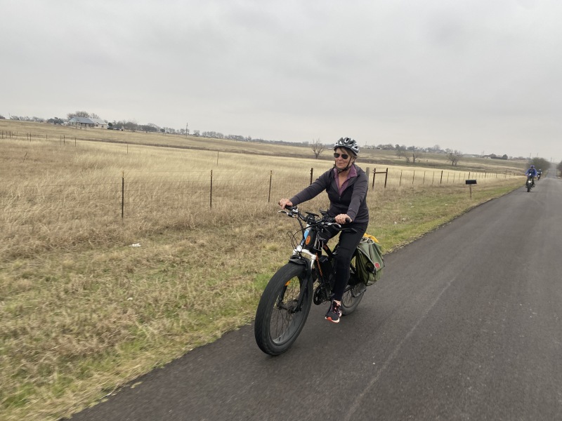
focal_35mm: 26
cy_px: 210
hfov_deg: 67.3
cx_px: 281
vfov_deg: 53.1
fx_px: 422
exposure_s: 1/271
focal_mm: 4.25
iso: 32
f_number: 1.8
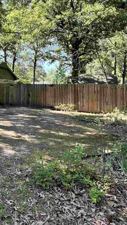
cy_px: 79
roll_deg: -1.5
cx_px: -31
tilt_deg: +1.1
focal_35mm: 29
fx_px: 174
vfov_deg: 64.7
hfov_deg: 32.2
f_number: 1.8
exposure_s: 1/205
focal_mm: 1.57
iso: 32
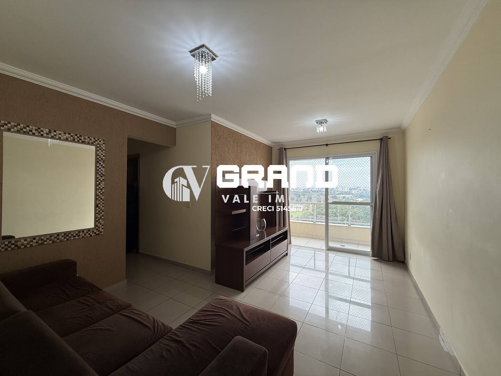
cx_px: 250
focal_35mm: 14
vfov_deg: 85.7
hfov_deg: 102.1
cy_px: 188
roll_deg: +0.3
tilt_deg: +0.6
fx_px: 203
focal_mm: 2.22
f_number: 2.2
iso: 125
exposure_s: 1/120
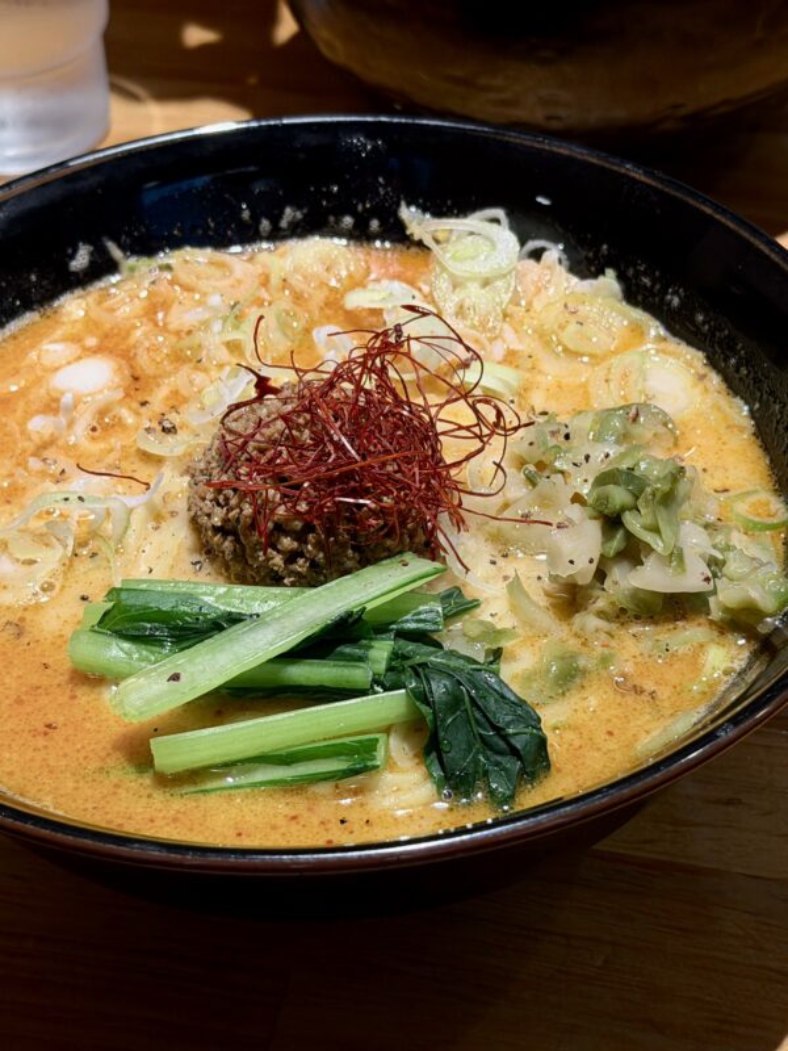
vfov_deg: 39.7
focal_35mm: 48
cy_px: 526
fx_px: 1457
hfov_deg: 30.3
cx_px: 394
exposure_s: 1/100
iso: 64
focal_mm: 6.76
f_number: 1.78
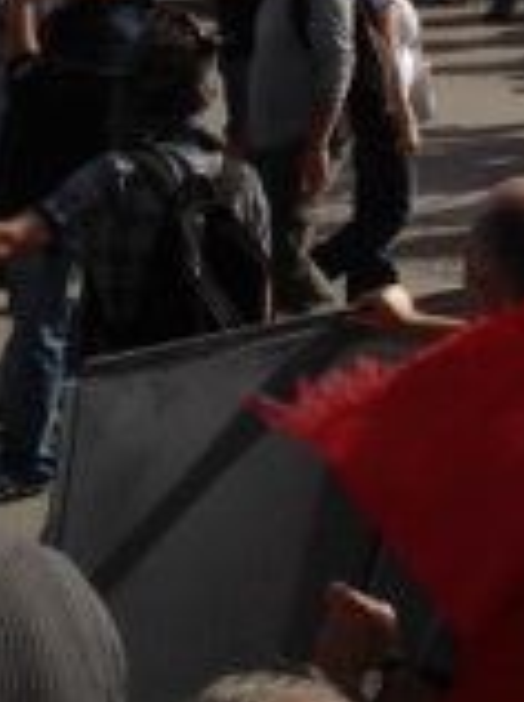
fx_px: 2712
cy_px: -555
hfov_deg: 10.5
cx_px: 879
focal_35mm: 134
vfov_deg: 13.3
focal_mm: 4.13
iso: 50
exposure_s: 1/1748
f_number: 2.4
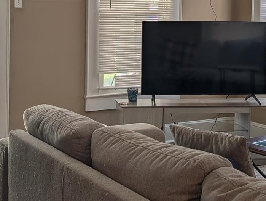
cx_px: 107
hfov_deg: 27.7
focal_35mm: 70
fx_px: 539
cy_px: 36
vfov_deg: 20.8
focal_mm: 6.9
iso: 19
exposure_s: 1/509
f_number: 1.68
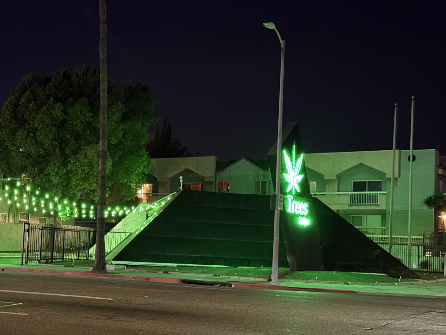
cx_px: 177
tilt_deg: +5.3
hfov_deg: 31.1
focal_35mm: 62
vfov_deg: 23.6
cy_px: 192
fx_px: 799
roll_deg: -3.5
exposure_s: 1/20
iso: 1000
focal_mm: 6.76
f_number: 1.78
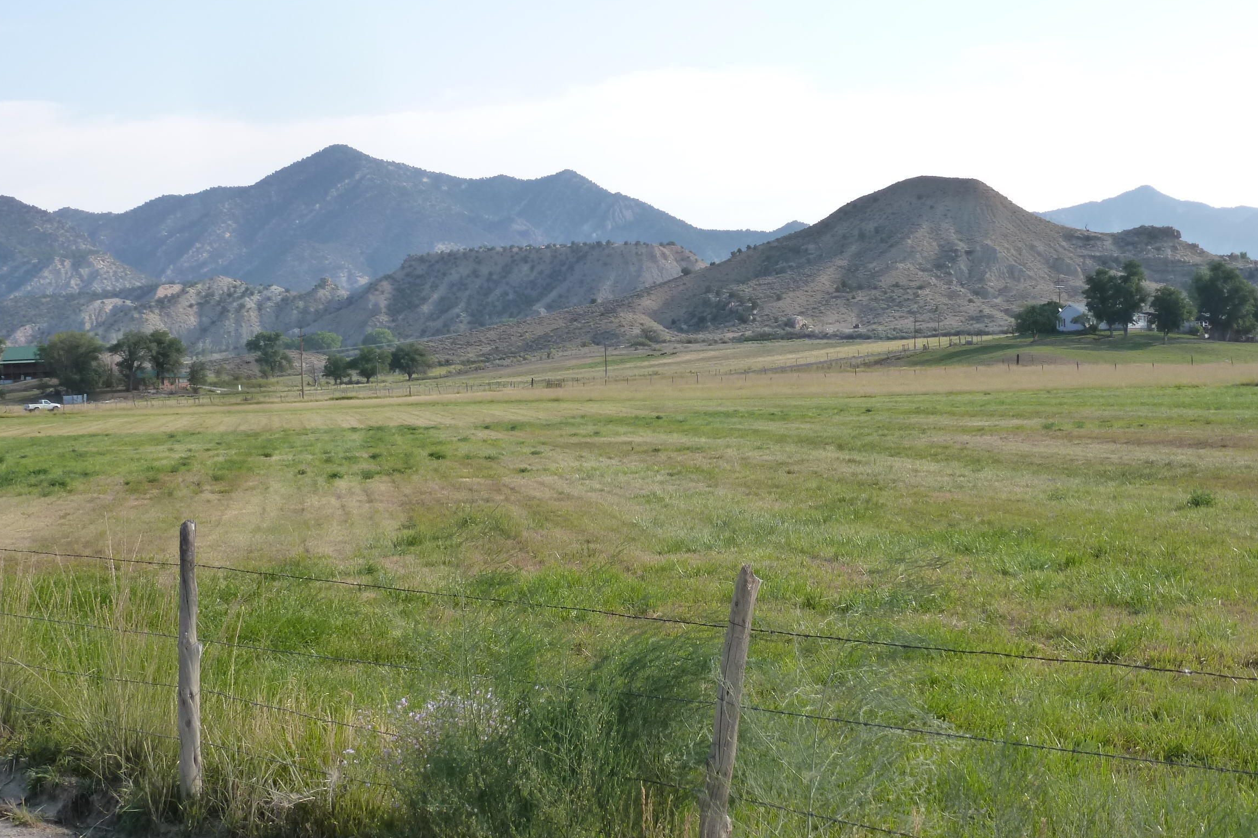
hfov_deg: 33.4
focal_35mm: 60
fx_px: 2096
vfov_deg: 22.6
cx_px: 630
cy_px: 507
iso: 160
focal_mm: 9.4
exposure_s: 1/320
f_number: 4.3
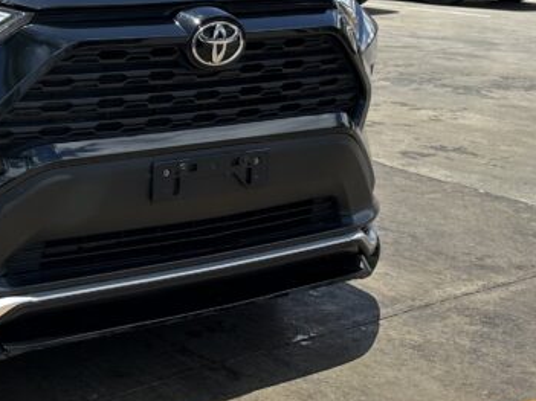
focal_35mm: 70
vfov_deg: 20.8
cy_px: 96
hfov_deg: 26.3
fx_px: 1084
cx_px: 2
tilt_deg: -8.7
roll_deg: -2.0
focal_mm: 6.86
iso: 80
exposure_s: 1/3247
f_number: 1.78
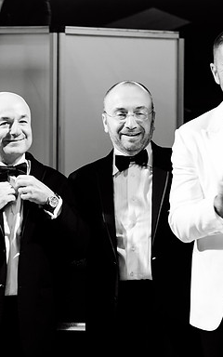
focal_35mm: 185
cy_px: 178
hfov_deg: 7.1
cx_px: 31
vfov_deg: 11.3
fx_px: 1799
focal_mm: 120
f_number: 3.5
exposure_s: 1/200
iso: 2000
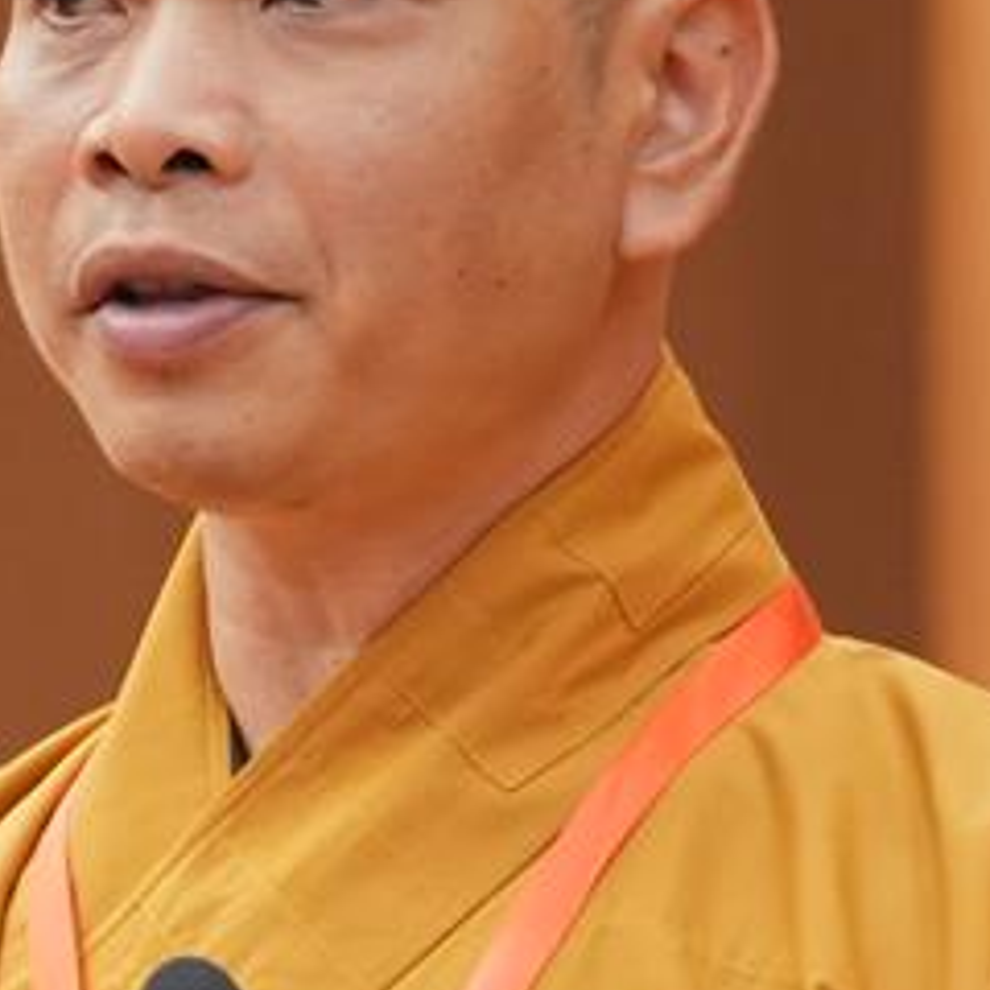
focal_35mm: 1274
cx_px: -4
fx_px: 41222
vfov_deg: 1.4
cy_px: 396
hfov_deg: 1.4
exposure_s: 1/160
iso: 2000
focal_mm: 200
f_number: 2.8
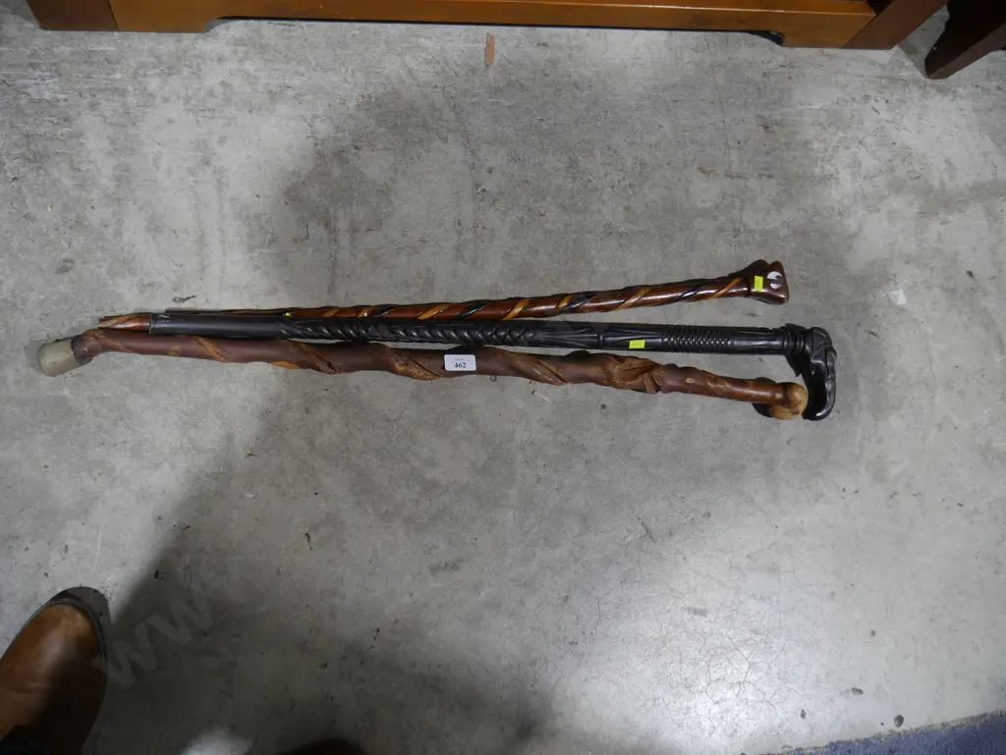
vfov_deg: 49.8
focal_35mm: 28
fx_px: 814
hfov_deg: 63.4
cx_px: 503
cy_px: 378
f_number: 3.5
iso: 250
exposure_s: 1/60
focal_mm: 14
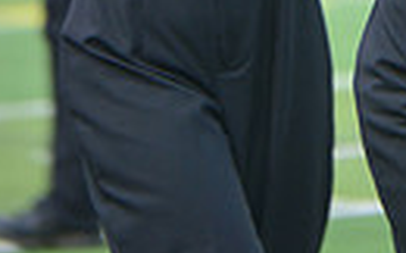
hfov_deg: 2.0
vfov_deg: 1.2
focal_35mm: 1058
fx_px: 11696
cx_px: 392
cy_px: -362
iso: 200
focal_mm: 300
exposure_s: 1/400
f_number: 5.6
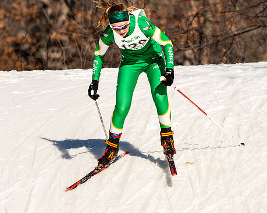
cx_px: 146
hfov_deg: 2.8
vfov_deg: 2.2
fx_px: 5443
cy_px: 119
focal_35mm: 689
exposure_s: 1/2000
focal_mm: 300
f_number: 7.1
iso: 400
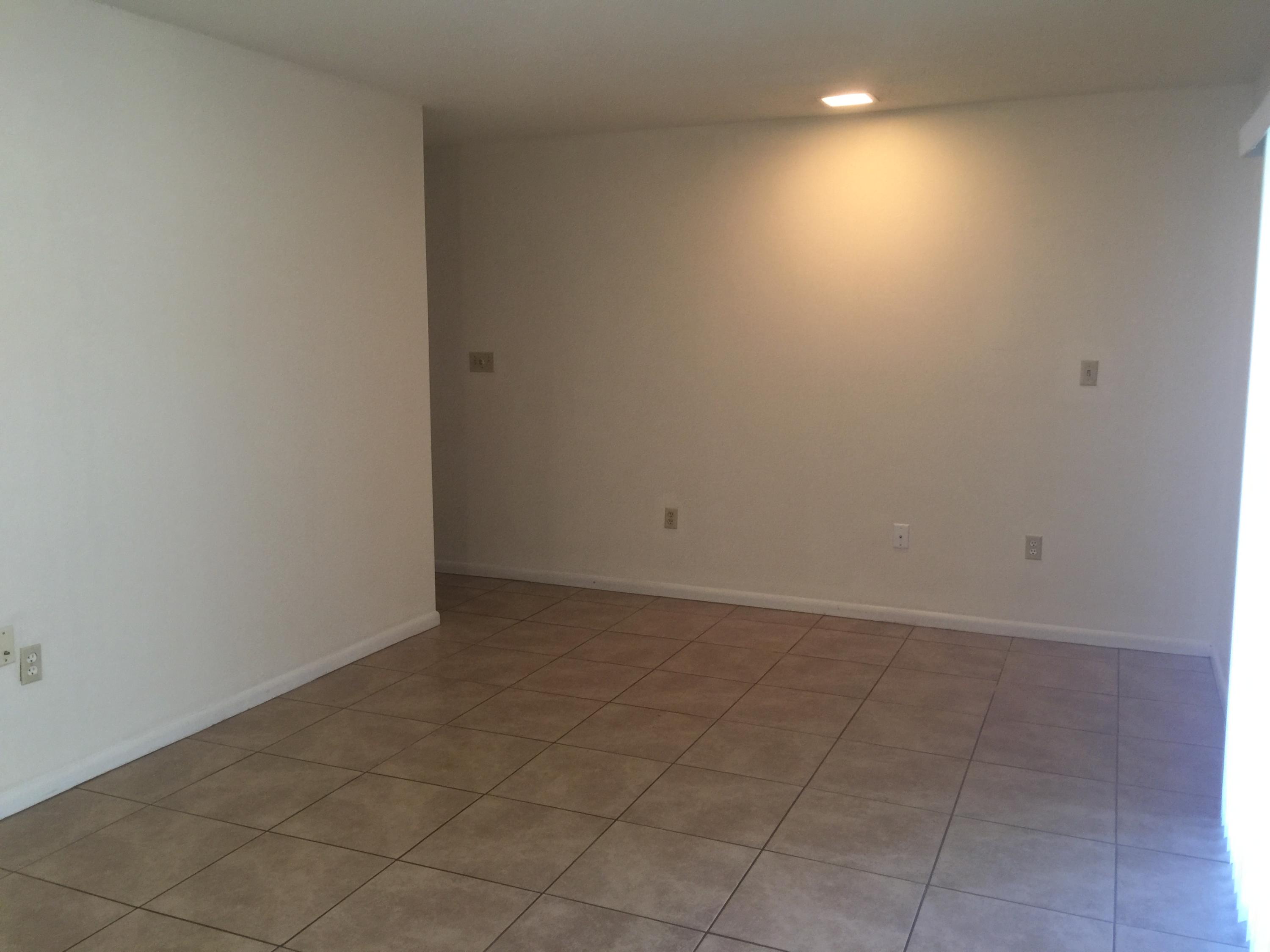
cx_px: 635
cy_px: 476
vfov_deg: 48.2
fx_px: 1064
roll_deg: -1.0
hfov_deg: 61.7
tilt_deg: -6.2
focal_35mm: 29
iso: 64
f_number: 2.2
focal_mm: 4.15
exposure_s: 1/15
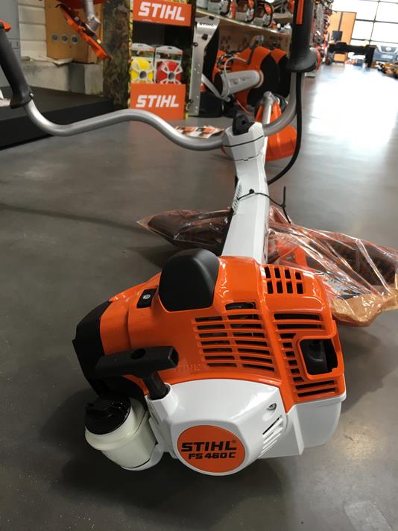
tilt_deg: -27.7
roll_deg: -6.7
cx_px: 199
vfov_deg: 61.7
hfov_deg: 48.2
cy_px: 266
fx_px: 445
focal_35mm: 29
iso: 40
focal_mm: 4.15
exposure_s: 1/33
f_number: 2.2
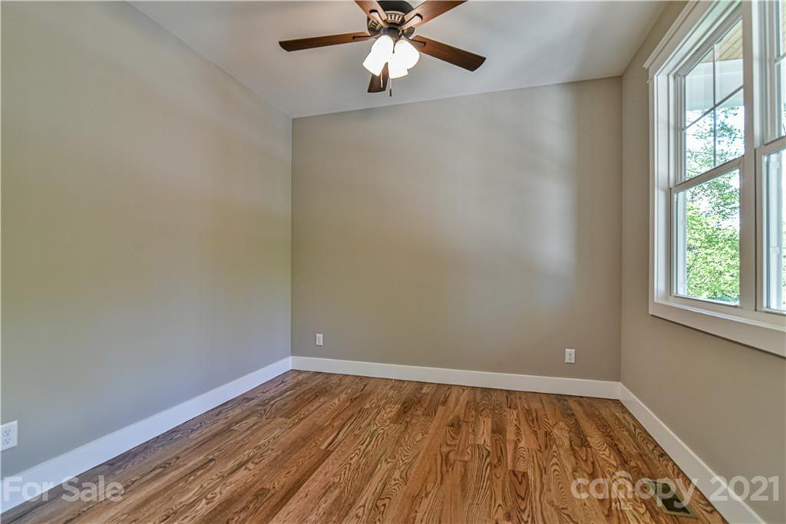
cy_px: 262
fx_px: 349
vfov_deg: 73.8
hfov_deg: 96.7
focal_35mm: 16
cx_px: 393
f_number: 5.6
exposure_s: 1/125
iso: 1600
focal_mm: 16
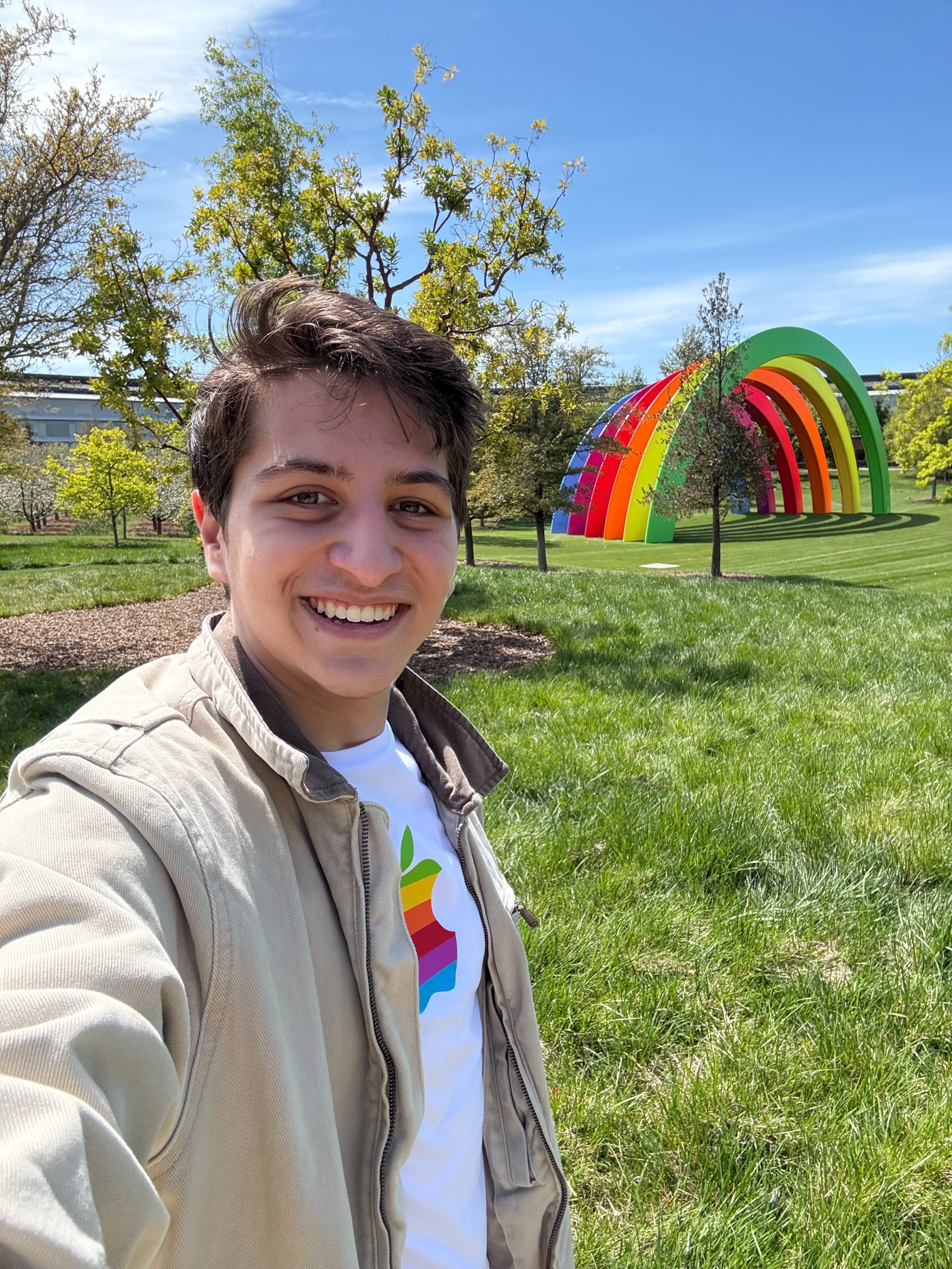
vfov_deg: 73.9
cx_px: 476
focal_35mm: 23
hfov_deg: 58.9
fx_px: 843
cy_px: 634
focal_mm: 2.69
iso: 40
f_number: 1.9
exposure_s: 1/614
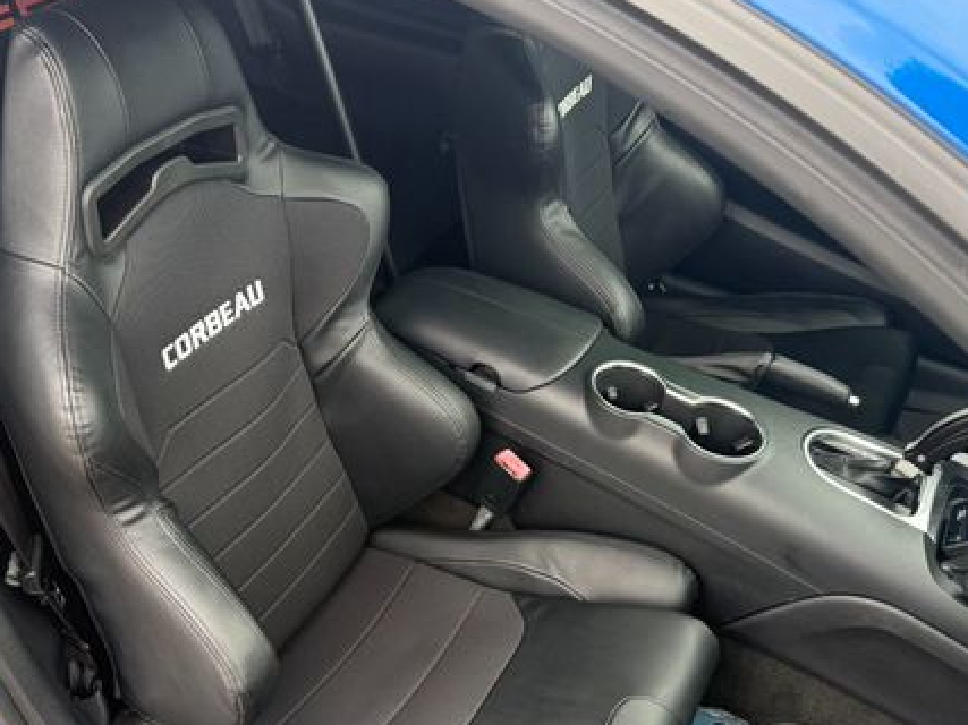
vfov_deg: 39.1
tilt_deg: -41.1
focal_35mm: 36
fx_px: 1006
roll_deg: -3.6
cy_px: 494
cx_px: 376
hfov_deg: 51.0
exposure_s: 1/226
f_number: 1.78
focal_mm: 6.76
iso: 200
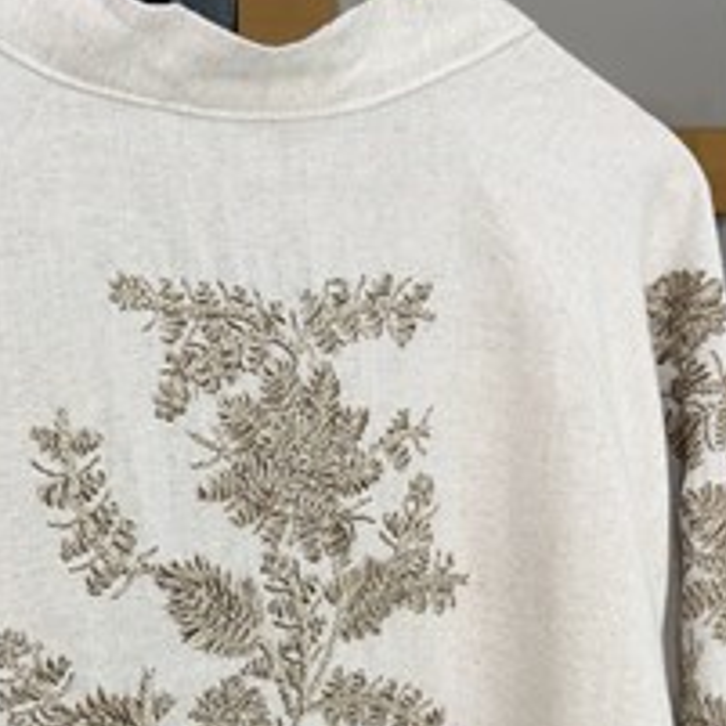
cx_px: 405
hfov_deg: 19.9
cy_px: 601
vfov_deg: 19.7
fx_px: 2064
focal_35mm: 87
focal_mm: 6.76
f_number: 1.78
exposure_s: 1/198
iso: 50
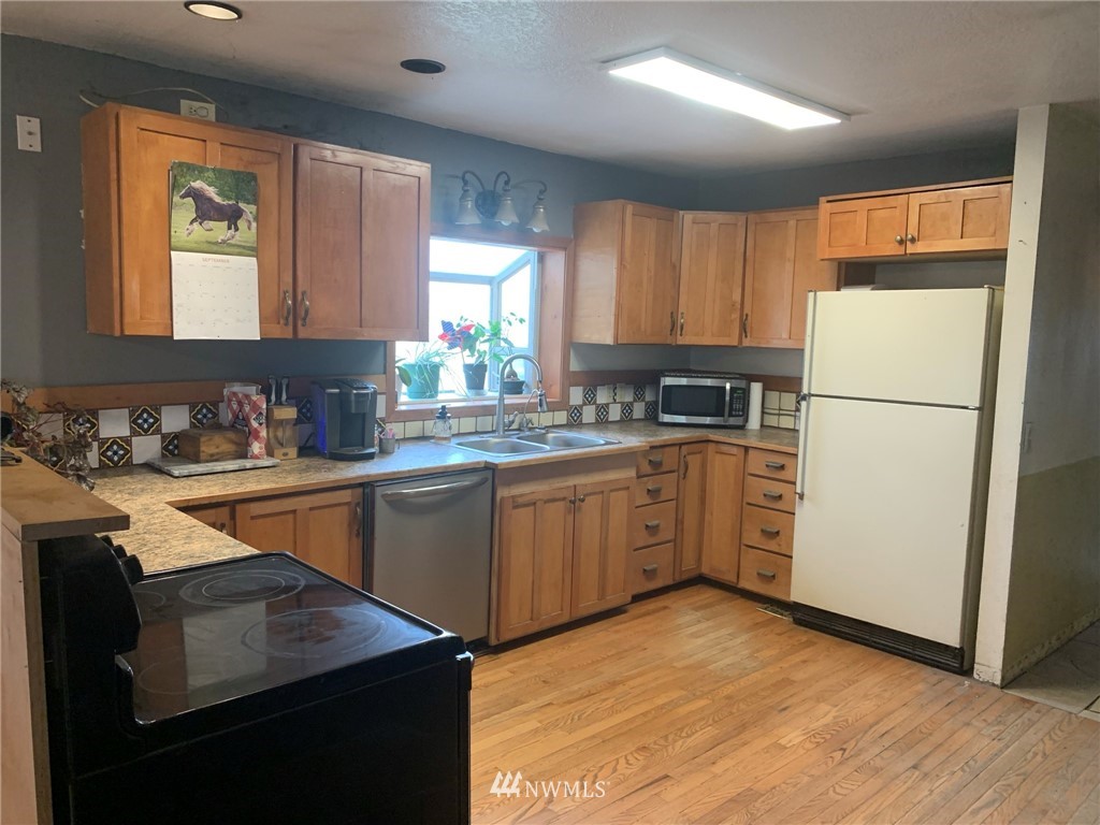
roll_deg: -1.9
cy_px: 412
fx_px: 826
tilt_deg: -6.8
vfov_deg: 53.1
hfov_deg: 67.3
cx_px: 550
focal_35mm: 26
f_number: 1.8
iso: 250
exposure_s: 1/60
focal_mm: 4.25
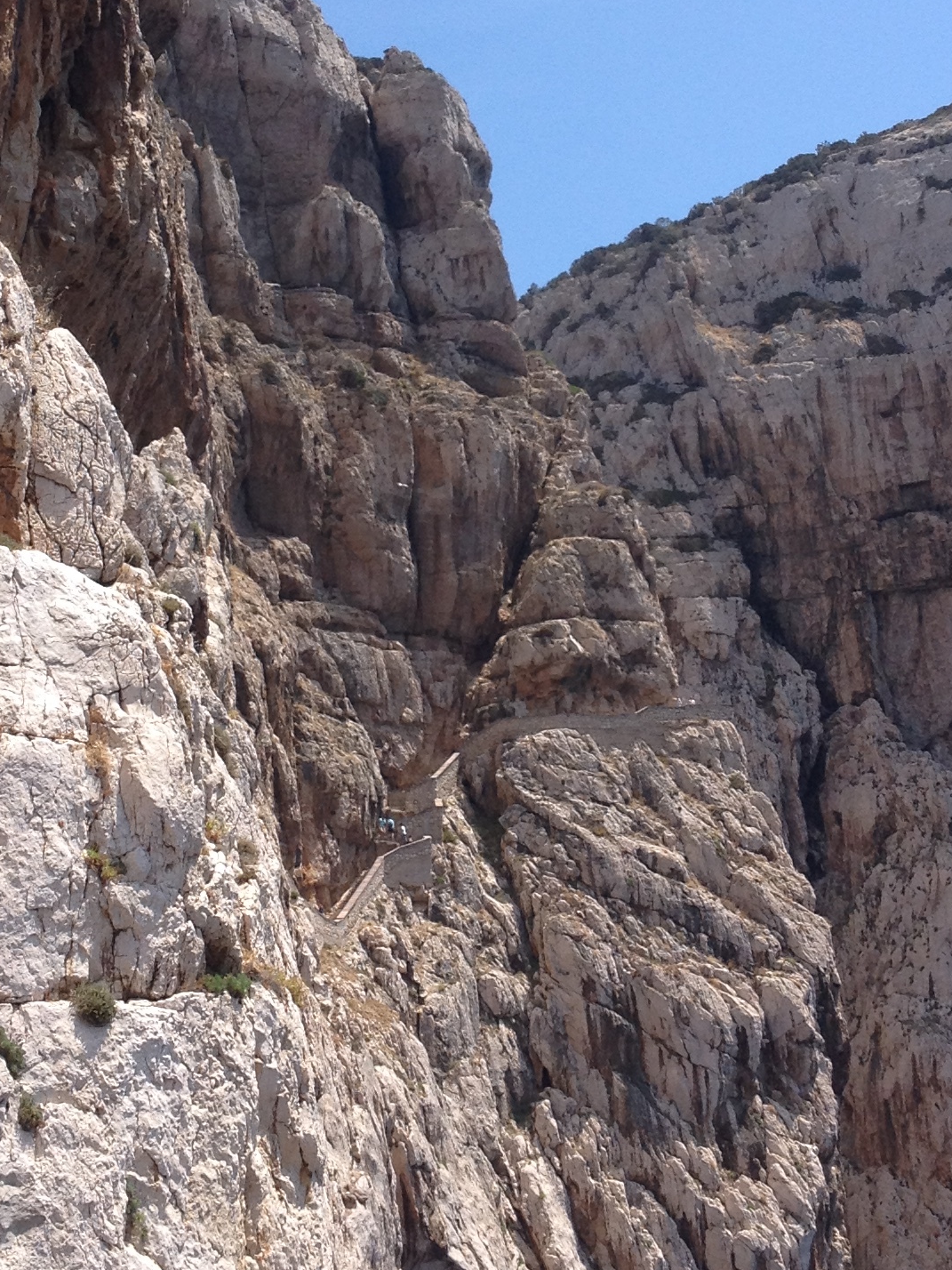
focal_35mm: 80
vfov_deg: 24.3
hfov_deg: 18.4
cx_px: 444
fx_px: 2934
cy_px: 432
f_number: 2.4
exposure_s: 1/1416
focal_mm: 4.28
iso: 50
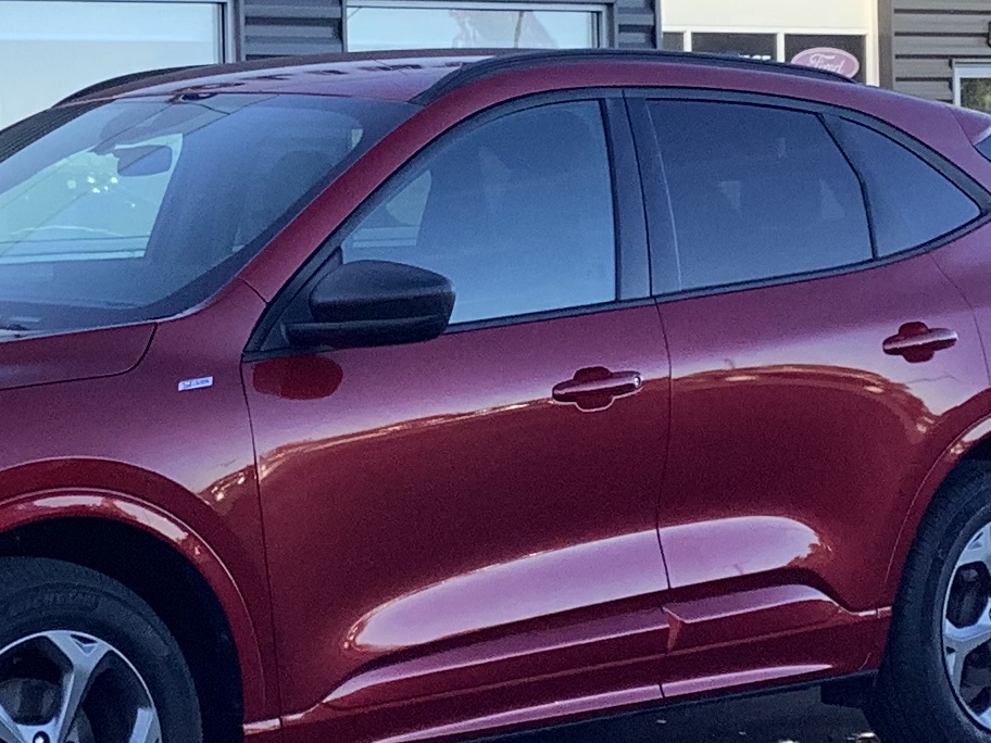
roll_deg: +1.7
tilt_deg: -1.5
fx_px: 3178
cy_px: 221
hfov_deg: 17.7
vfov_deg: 13.3
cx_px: 303
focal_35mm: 111
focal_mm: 3.3
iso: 25
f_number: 2.4
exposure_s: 1/297
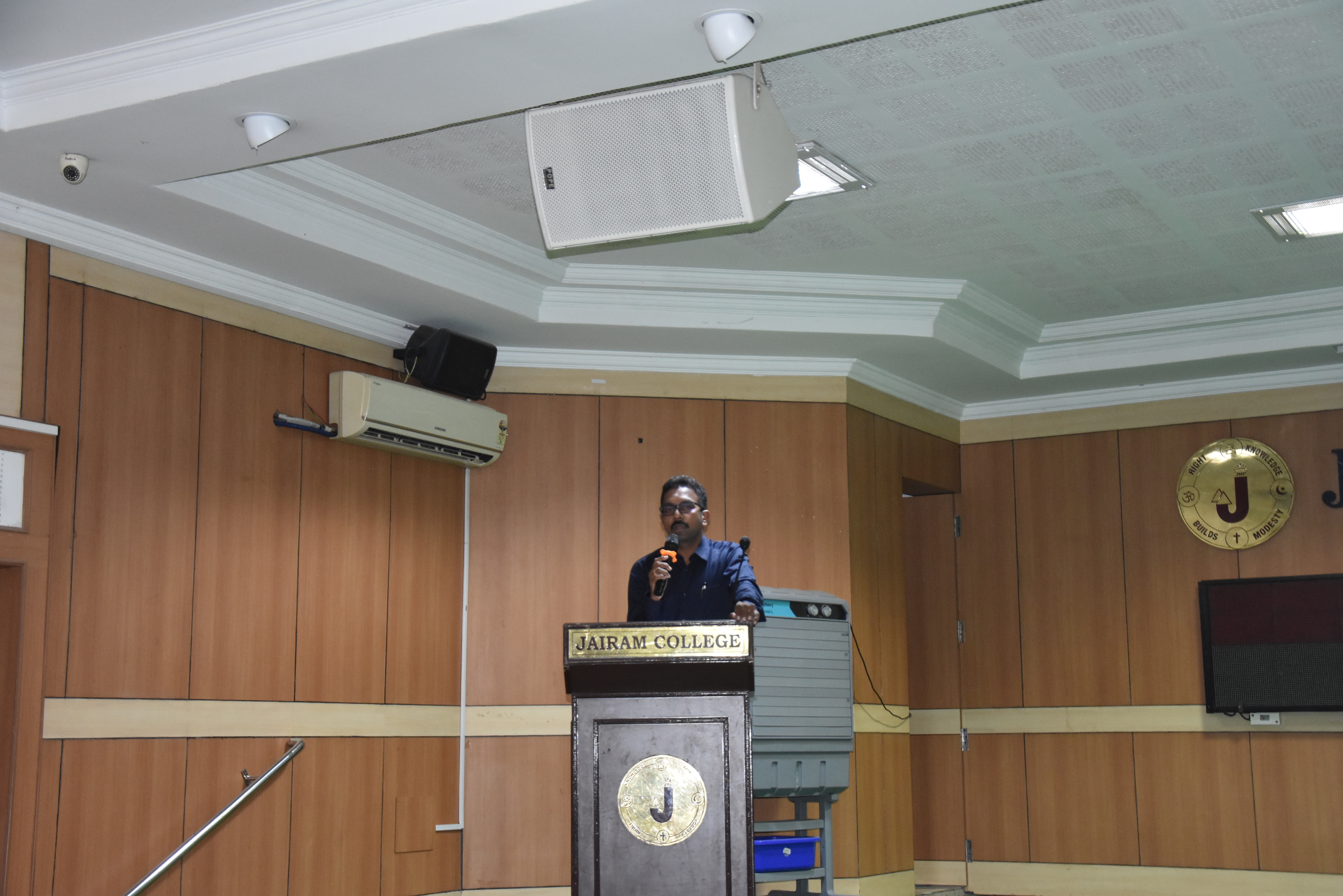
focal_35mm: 51
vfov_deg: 26.5
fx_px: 1903
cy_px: 448
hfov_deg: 38.9
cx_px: 672
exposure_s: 1/60
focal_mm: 34
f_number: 4.2
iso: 2000
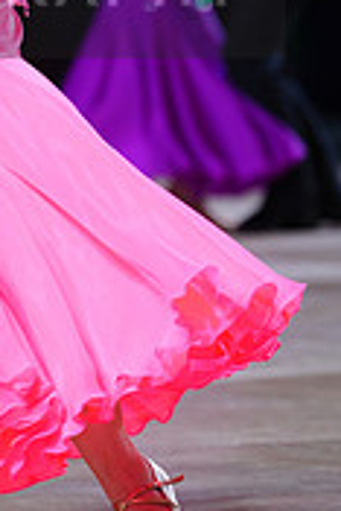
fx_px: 6055
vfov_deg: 4.8
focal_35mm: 427
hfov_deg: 3.2
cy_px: -38
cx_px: -115
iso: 500
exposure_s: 1/500
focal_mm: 129
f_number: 2.8
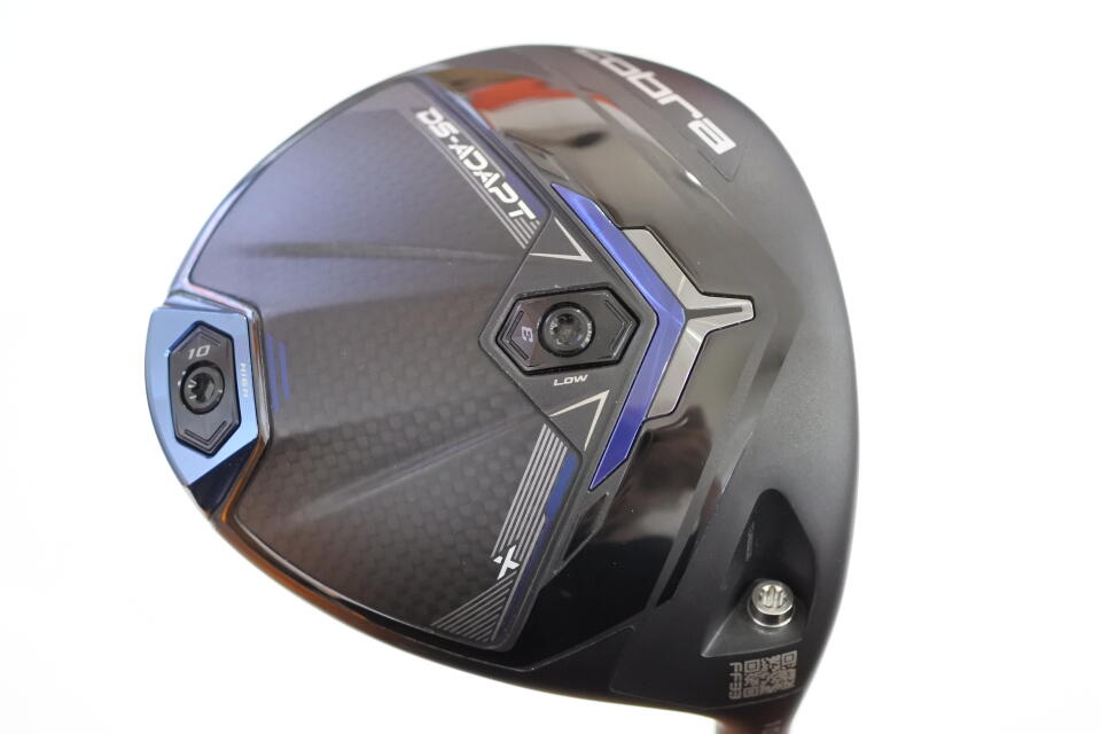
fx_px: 1498
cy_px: 367
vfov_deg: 27.5
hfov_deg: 40.3
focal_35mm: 49
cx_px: 550
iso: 1250
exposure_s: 1/125
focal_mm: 18.5
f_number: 2
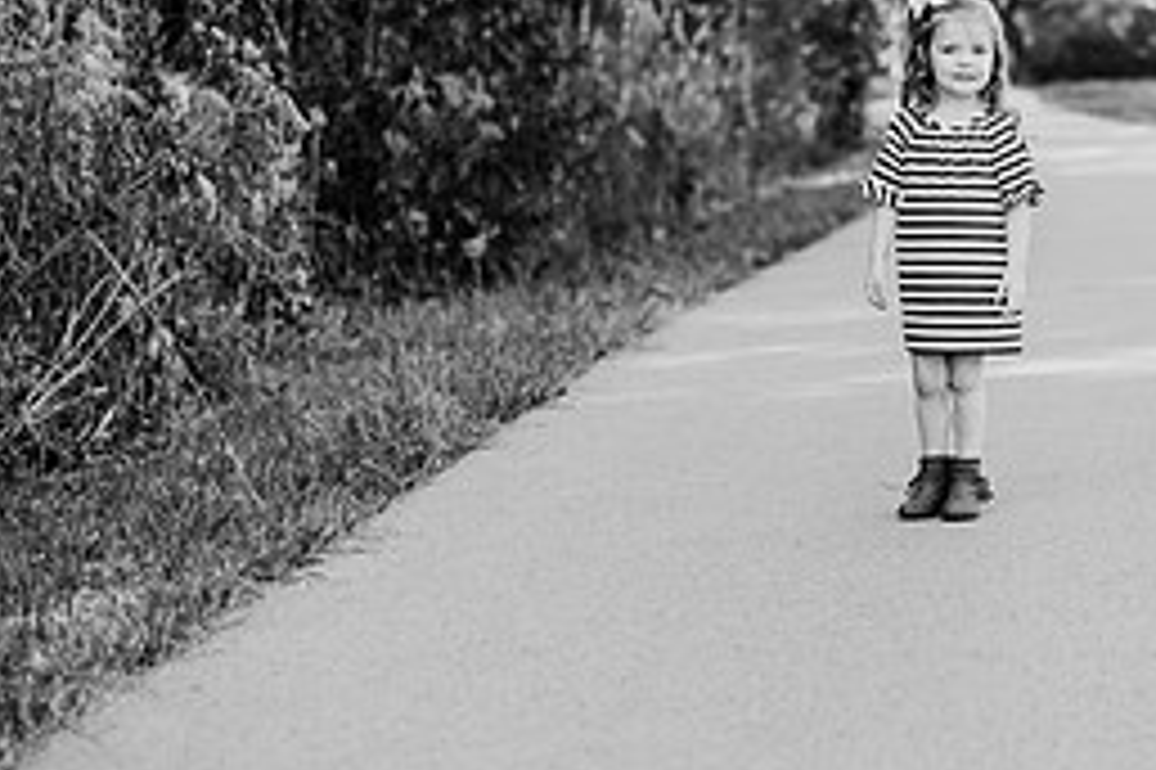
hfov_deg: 17.9
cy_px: 245
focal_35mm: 113
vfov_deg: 12.1
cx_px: 1026
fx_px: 3626
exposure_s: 1/1000
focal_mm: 50
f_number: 2
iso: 200
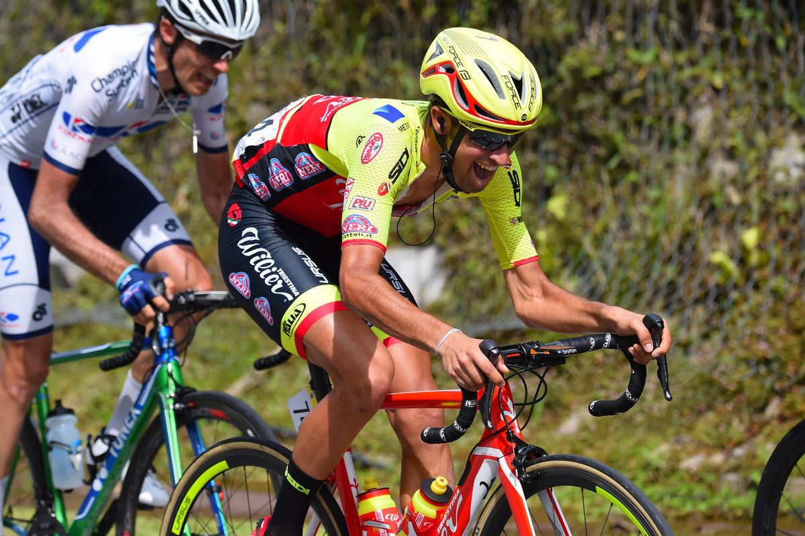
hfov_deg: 8.2
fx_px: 5588
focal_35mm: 250
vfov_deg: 5.5
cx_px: 402
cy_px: 268
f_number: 8
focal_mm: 250
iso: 640
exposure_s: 1/1600
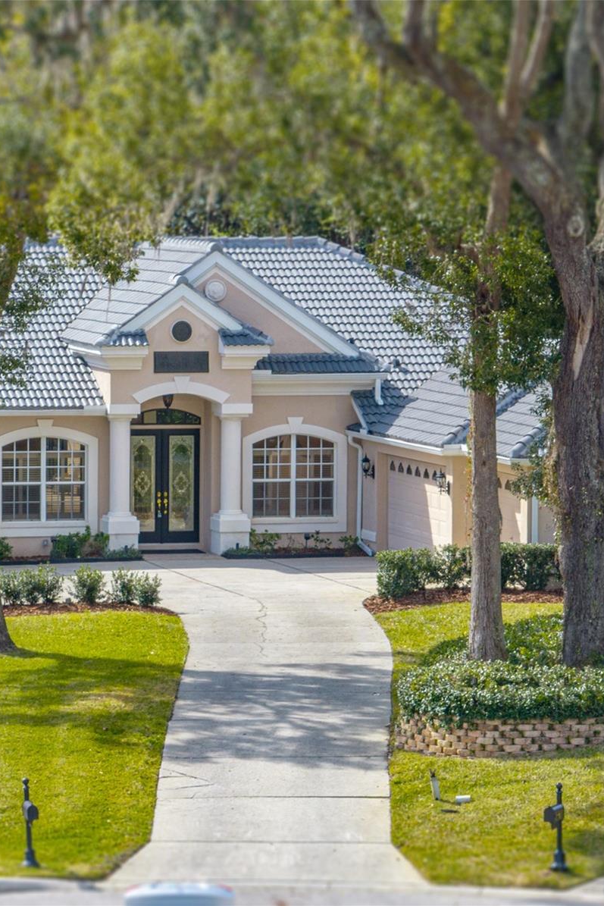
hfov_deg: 6.1
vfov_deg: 9.2
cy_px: 453
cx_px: 224
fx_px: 5635
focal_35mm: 224
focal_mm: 29.85
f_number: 4.4
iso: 100
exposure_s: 1/160
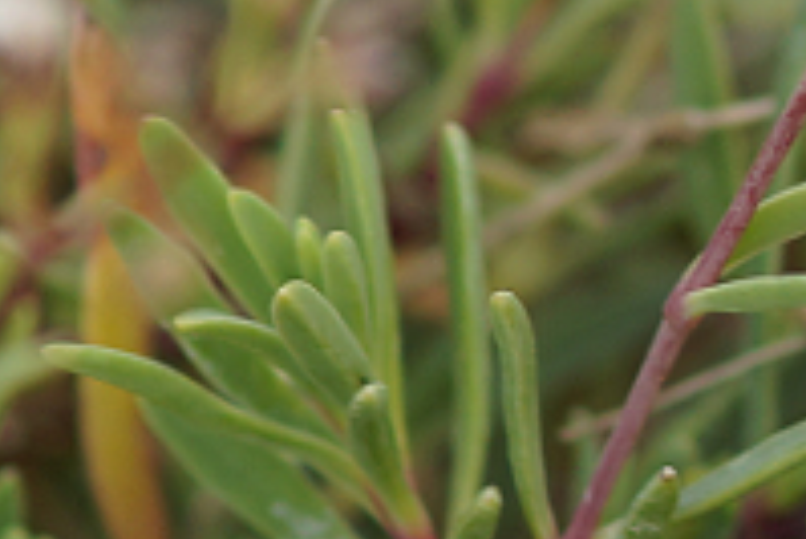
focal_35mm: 904
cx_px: 2207
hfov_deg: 2.3
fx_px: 20254
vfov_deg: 1.5
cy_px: -154
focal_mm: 100
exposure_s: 1/160
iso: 100
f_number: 4
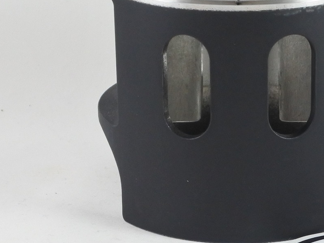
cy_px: 82
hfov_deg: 19.9
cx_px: 240
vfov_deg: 15.1
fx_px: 917
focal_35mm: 98
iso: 500
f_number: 4.2
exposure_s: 1/125
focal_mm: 14.7
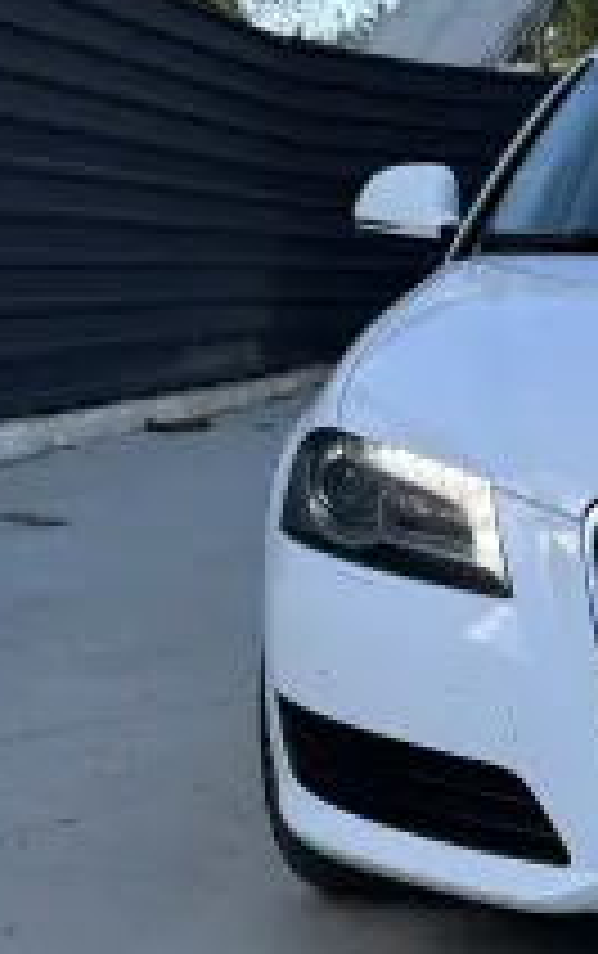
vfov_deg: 26.1
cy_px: 724
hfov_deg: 15.6
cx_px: 863
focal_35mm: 78
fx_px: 2028
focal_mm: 6.76
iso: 80
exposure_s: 1/1094
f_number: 1.78
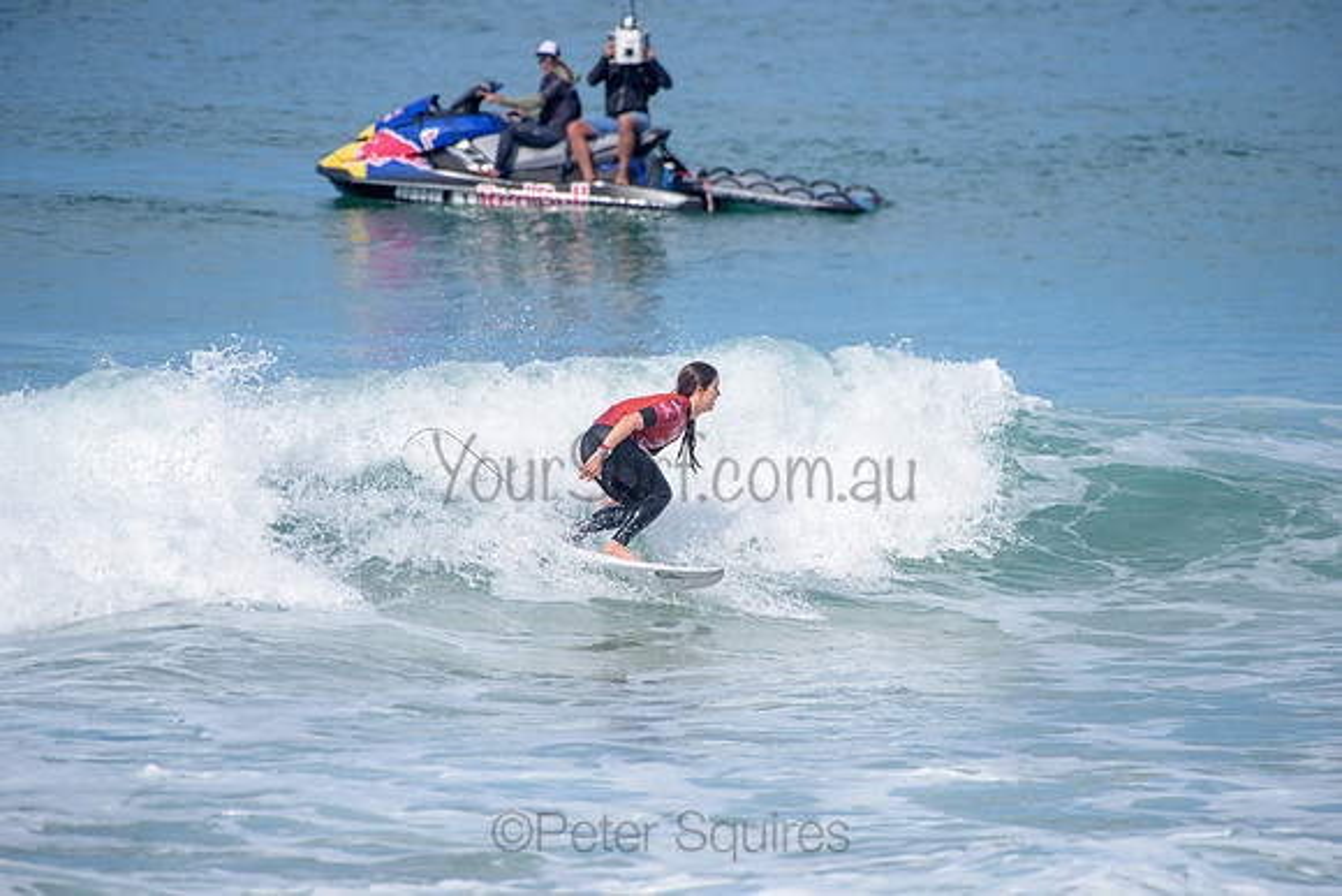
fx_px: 18642
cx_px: 671
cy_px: 448
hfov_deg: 4.1
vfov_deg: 2.8
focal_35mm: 500
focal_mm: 500
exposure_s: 1/2500
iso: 250
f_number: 6.3
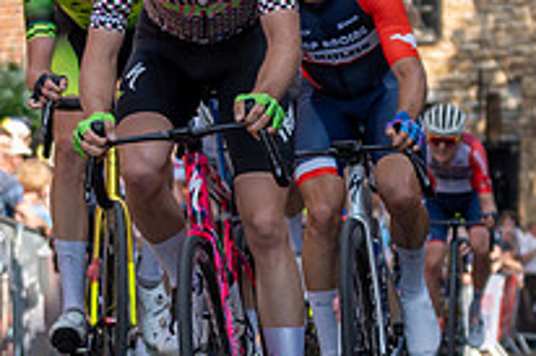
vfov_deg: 4.5
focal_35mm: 307
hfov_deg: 6.7
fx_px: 4567
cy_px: -117
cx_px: 41
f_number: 2.8
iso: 100
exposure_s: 1/1250
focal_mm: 63
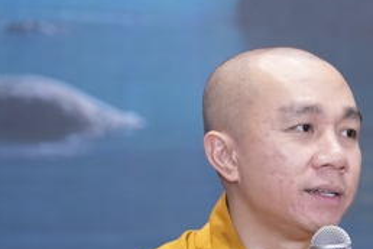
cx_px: 396
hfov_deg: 7.9
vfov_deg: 5.3
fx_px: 2683
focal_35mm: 259
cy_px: 258
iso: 3200
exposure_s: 1/200
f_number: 3.2
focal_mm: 103
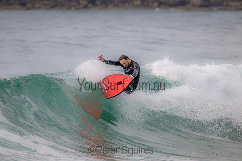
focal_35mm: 804
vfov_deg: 1.7
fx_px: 5406
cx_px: 121
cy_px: 80
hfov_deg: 2.6
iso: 1800
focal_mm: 800
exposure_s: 1/2000
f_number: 11
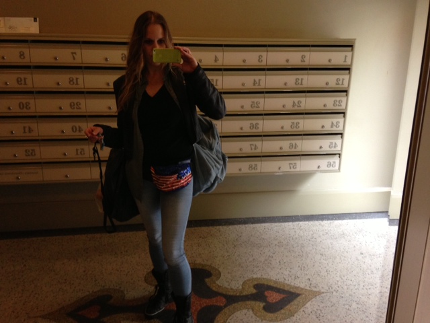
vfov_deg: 42.9
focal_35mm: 33
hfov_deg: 55.4
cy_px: 162
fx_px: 410
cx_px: 215
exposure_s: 1/20
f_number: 2.4
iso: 200
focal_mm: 4.13
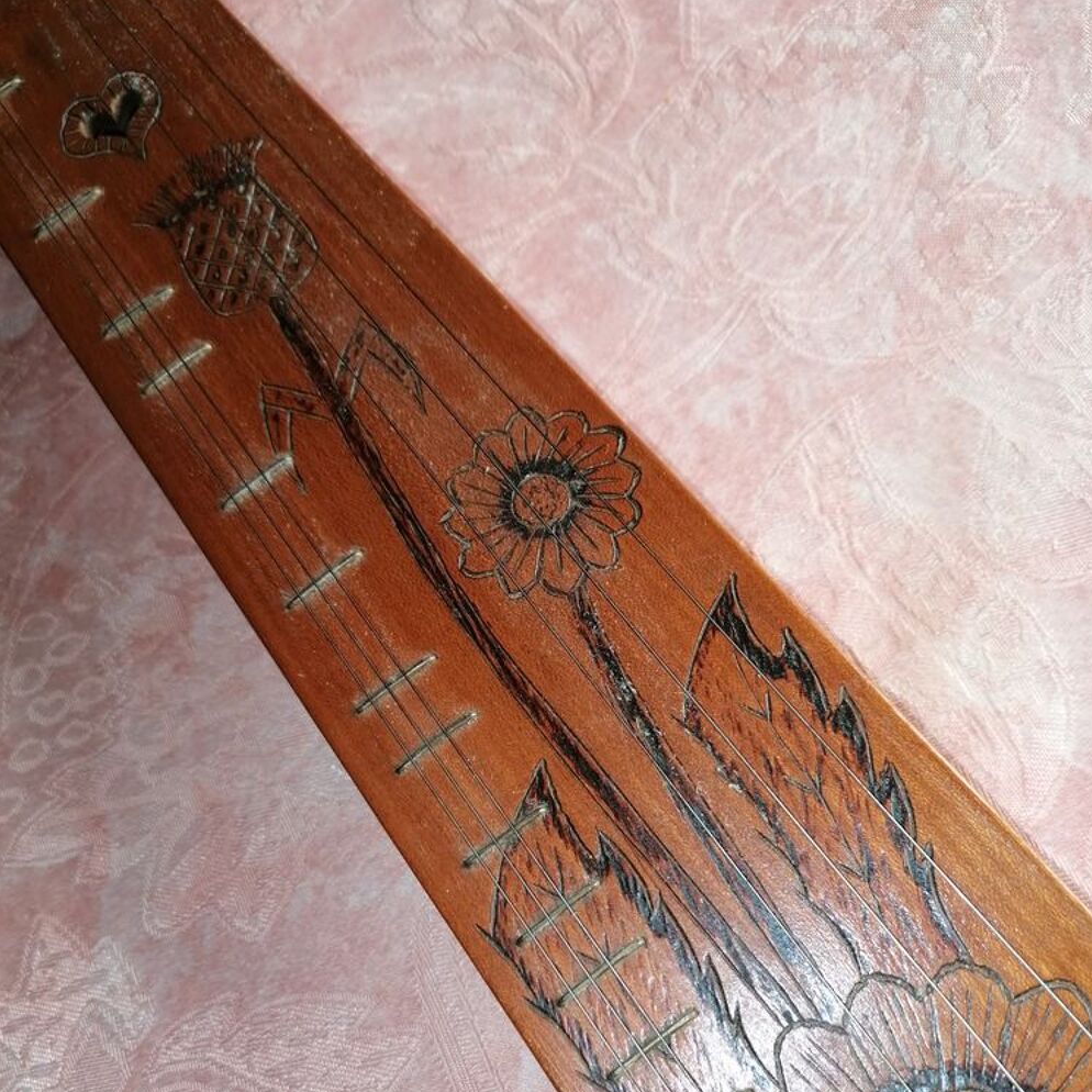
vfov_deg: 50.5
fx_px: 1142
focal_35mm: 32
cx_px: 548
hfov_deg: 51.1
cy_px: 695
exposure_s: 1/100
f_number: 1.8
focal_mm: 4.75
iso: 50
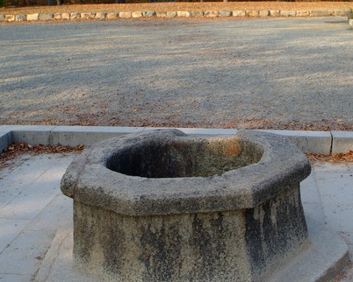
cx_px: 192
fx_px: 512
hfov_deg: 38.0
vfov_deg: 30.6
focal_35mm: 49
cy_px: 187
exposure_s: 1/125
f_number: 5.6
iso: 100
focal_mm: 20
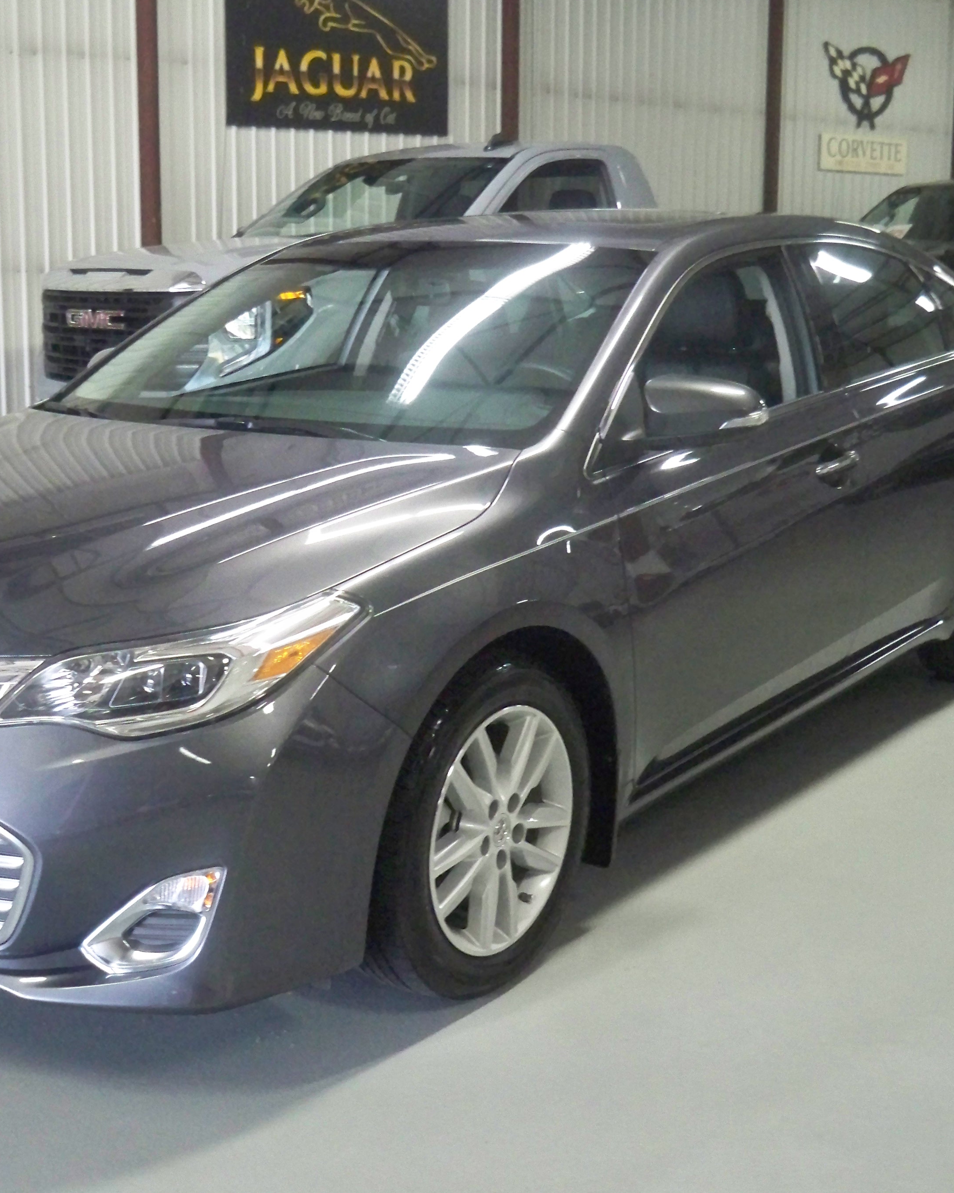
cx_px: 362
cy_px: 596
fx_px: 1624
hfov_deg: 32.6
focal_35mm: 46
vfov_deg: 40.3
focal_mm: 6.3
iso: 640
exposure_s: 1/60
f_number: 3.1
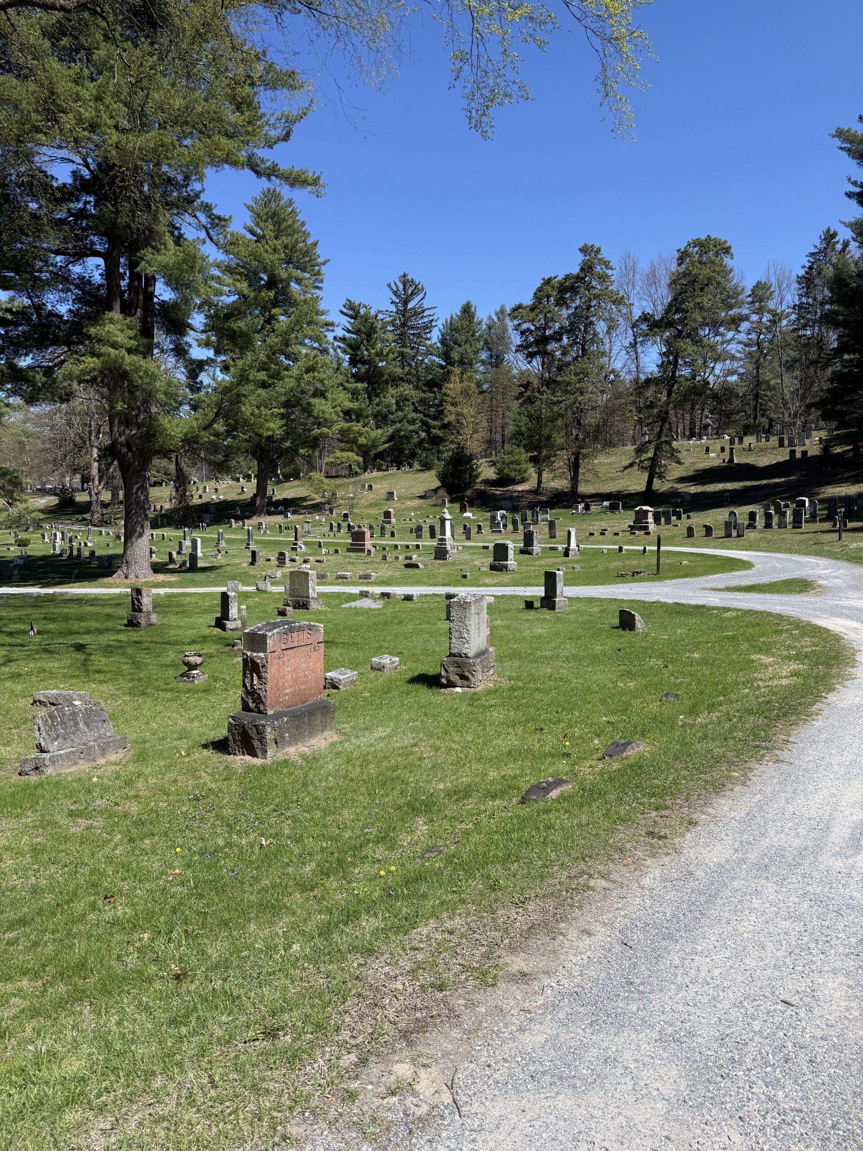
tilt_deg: -3.4
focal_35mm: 24
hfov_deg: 56.8
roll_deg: -0.3
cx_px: 432
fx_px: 798
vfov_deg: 71.6
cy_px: 576
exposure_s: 1/3425
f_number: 1.78
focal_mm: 6.76
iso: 80
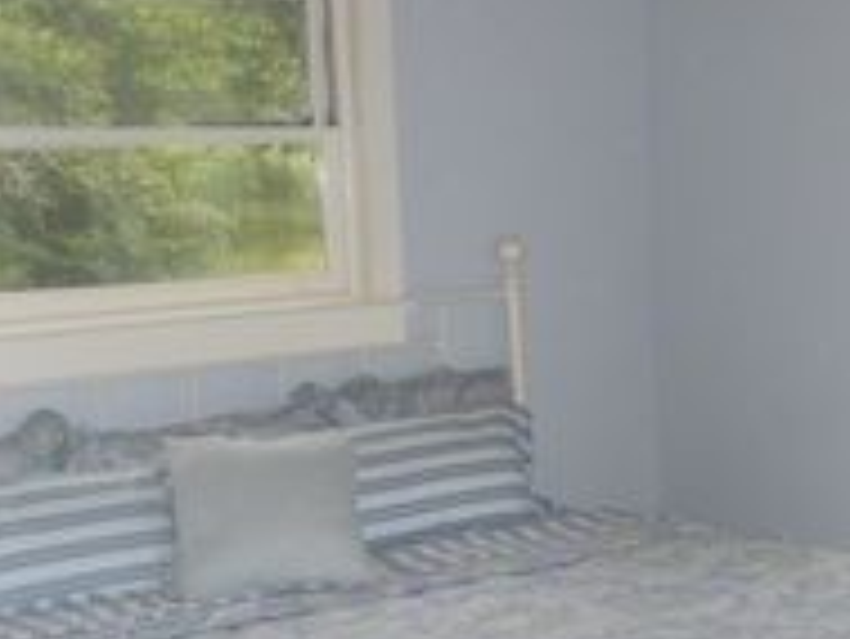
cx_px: 747
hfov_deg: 26.9
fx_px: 1720
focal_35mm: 70
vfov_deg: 20.8
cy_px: 495
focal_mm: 6
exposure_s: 1/125
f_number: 4
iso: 200
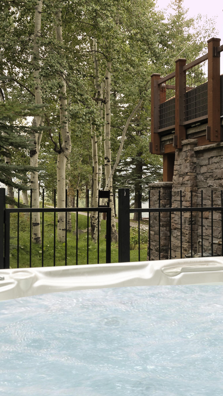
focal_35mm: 41
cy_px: 198
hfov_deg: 29.0
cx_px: 125
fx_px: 431
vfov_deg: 49.4
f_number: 7.1
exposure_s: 1/60
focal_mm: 26
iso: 640
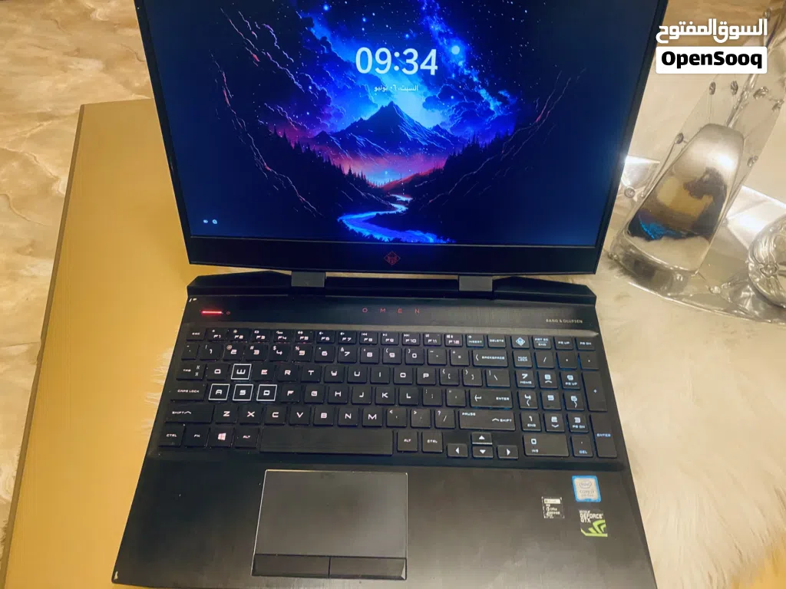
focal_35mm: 26
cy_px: 294
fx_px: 590
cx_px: 393
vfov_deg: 53.1
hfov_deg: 67.3
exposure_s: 1/25
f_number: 1.8
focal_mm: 4.25
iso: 500
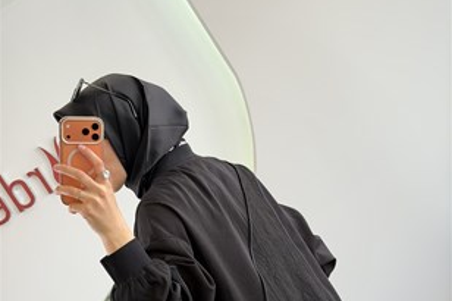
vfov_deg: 20.1
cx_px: 226
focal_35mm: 67
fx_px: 841
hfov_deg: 30.1
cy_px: 240
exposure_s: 1/121
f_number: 1.78
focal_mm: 6.76
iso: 64
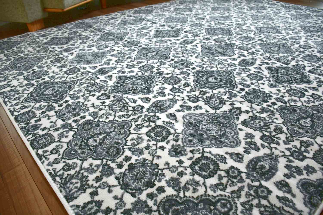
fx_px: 242
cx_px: 162
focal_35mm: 27
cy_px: 108
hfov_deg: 67.4
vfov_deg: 47.9
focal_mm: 18
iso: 800
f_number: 3.5
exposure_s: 1/200
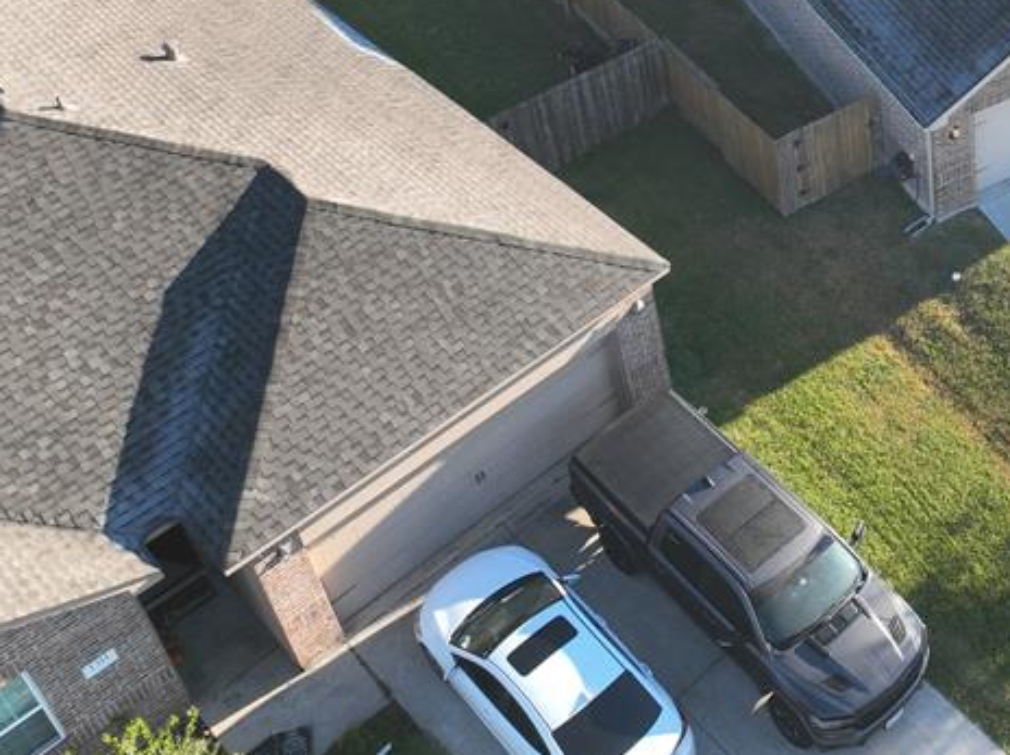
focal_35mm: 53
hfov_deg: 32.9
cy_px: -32
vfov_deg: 25.8
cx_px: 1038
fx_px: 1545
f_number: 2.8
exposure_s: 1/500
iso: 120
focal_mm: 12.29
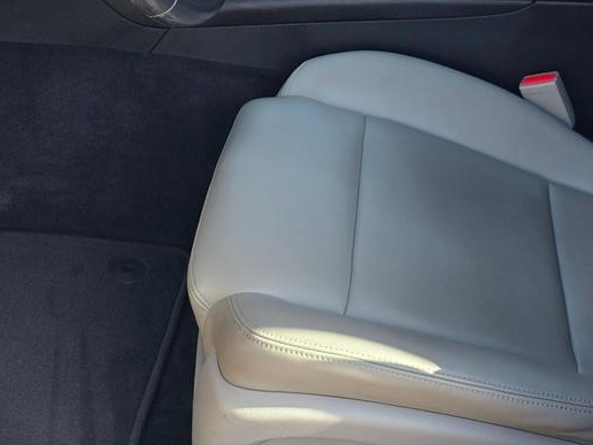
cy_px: -14
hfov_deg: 33.7
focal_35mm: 57
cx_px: 336
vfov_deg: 24.3
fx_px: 976
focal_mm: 6.3
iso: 40
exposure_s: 1/359
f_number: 1.7
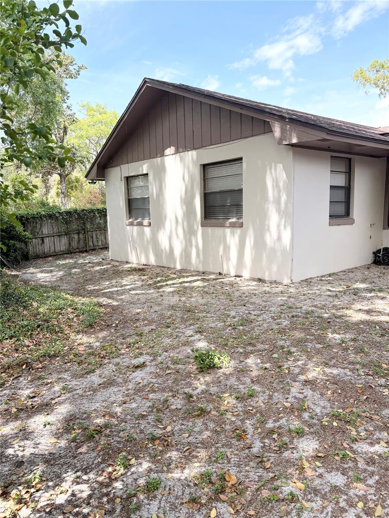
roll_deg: +1.5
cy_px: 259
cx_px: 194
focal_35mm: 26
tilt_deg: -6.4
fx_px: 390
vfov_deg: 67.3
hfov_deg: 53.1
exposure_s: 1/1081
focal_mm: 5.96
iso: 64
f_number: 1.6
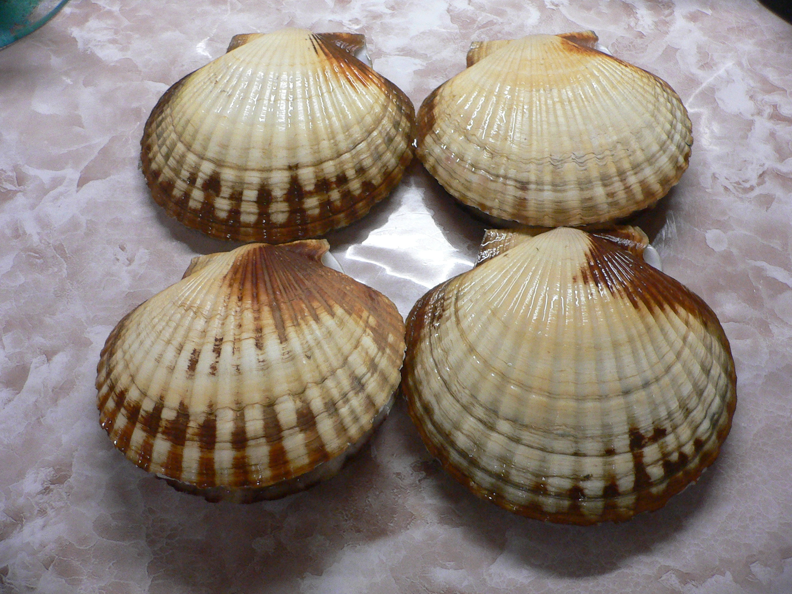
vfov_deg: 40.7
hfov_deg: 52.6
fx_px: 801
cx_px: 396
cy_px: 297
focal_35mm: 35
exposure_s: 1/30
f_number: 2.8
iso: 200
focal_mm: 4.6
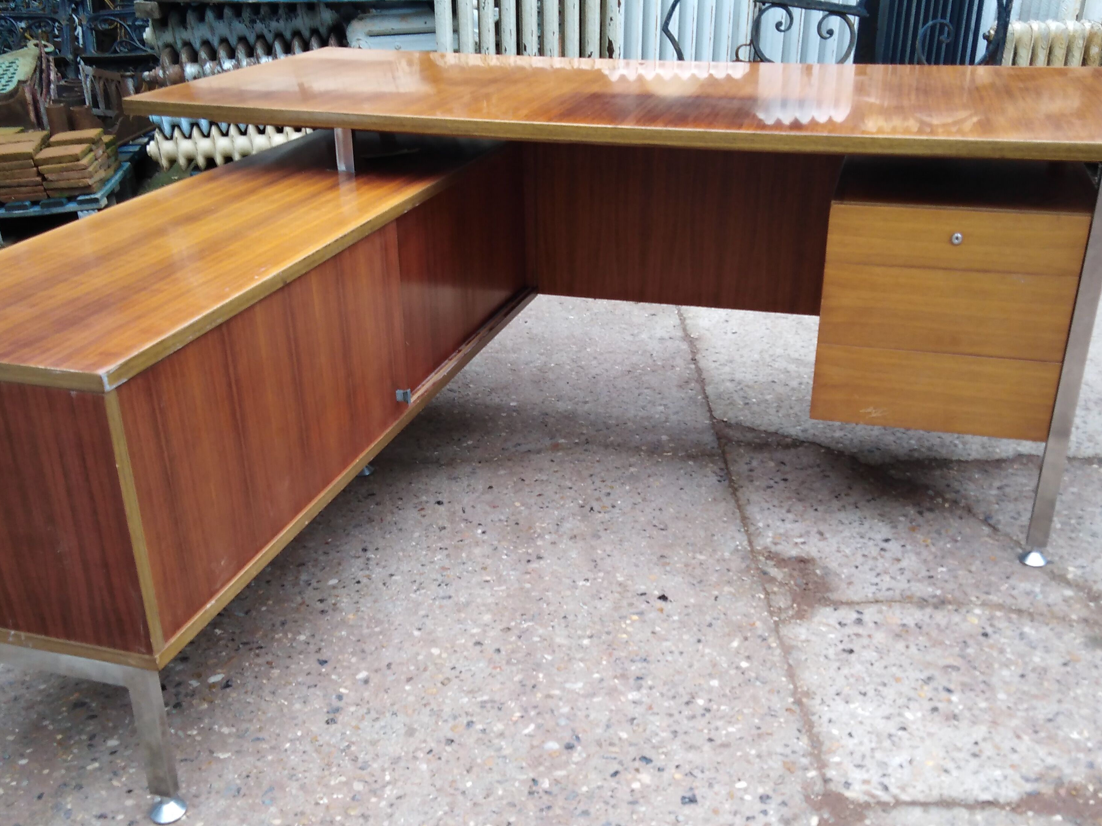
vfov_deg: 38.6
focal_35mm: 37
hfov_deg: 50.1
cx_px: 542
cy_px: 480
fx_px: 1178
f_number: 2.2
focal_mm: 3.46
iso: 138
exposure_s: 1/33.3
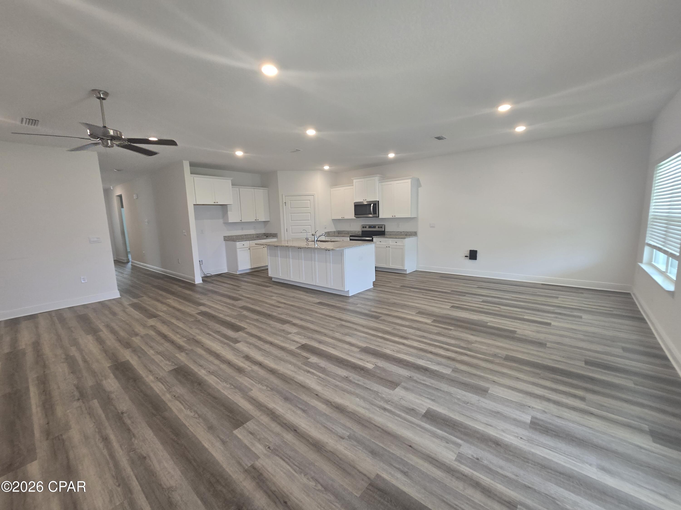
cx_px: 340
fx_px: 256
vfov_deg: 89.9
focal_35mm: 13
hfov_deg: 106.2
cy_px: 255
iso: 125
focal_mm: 2.2
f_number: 2.2
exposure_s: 1/60
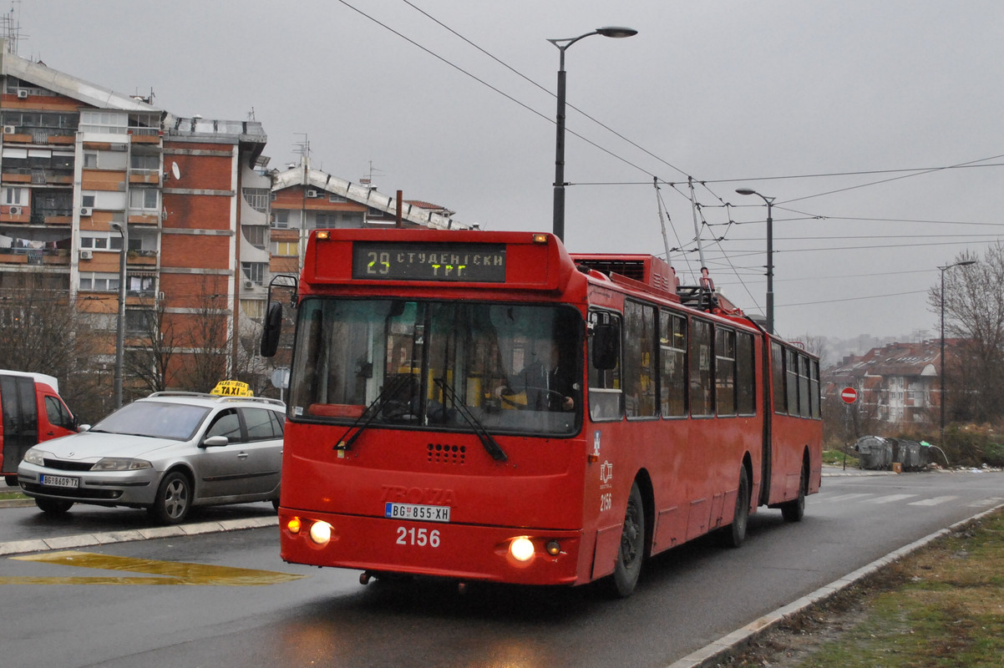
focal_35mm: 39
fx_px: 1087
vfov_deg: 34.2
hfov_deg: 49.6
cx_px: 502
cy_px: 334
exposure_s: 1/500
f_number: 4.2
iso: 800
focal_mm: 26
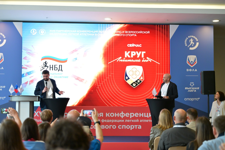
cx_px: 112
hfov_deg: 30.5
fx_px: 413
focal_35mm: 66
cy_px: 75
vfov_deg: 20.6
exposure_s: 1/400
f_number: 2.4
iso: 4000
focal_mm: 66
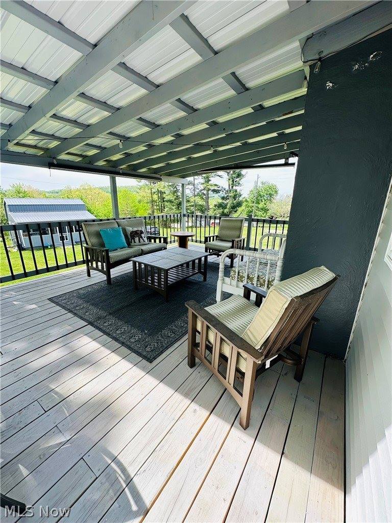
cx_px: 196
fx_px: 211
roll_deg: -1.7
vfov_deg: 102.1
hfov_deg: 85.7
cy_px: 262
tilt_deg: -15.7
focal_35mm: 14
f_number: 2.2
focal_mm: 2.22
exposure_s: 1/358
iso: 40
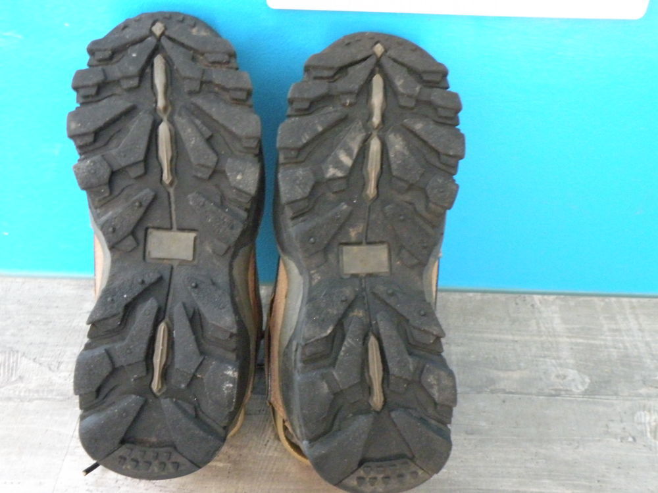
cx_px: 329
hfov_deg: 44.8
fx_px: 798
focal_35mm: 42
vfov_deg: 34.3
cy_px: 246
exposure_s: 1/7.2
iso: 800
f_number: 3.2
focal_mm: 7.4
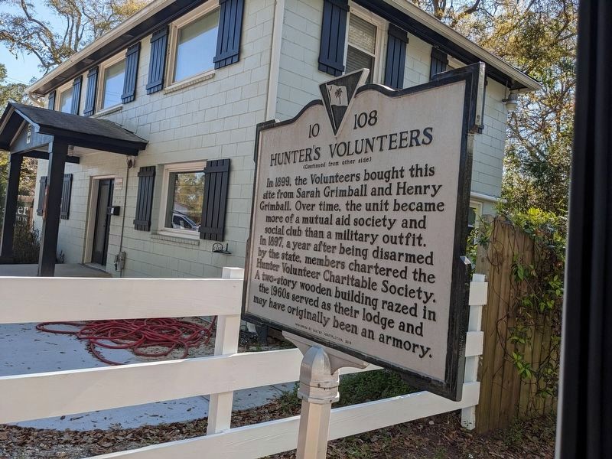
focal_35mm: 27
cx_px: 306
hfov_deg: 65.3
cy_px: 230
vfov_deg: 51.4
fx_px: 477
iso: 45
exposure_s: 1/870
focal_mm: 4.38
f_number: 1.73
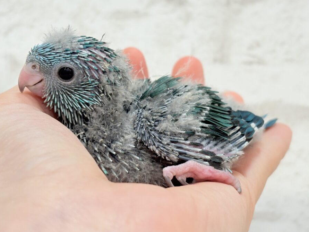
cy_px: 93
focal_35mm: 70
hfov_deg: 27.7
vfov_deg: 21.0
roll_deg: -0.2
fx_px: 625
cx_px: 171
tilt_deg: -4.9
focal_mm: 5.96
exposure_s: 1/50
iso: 40
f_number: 1.6
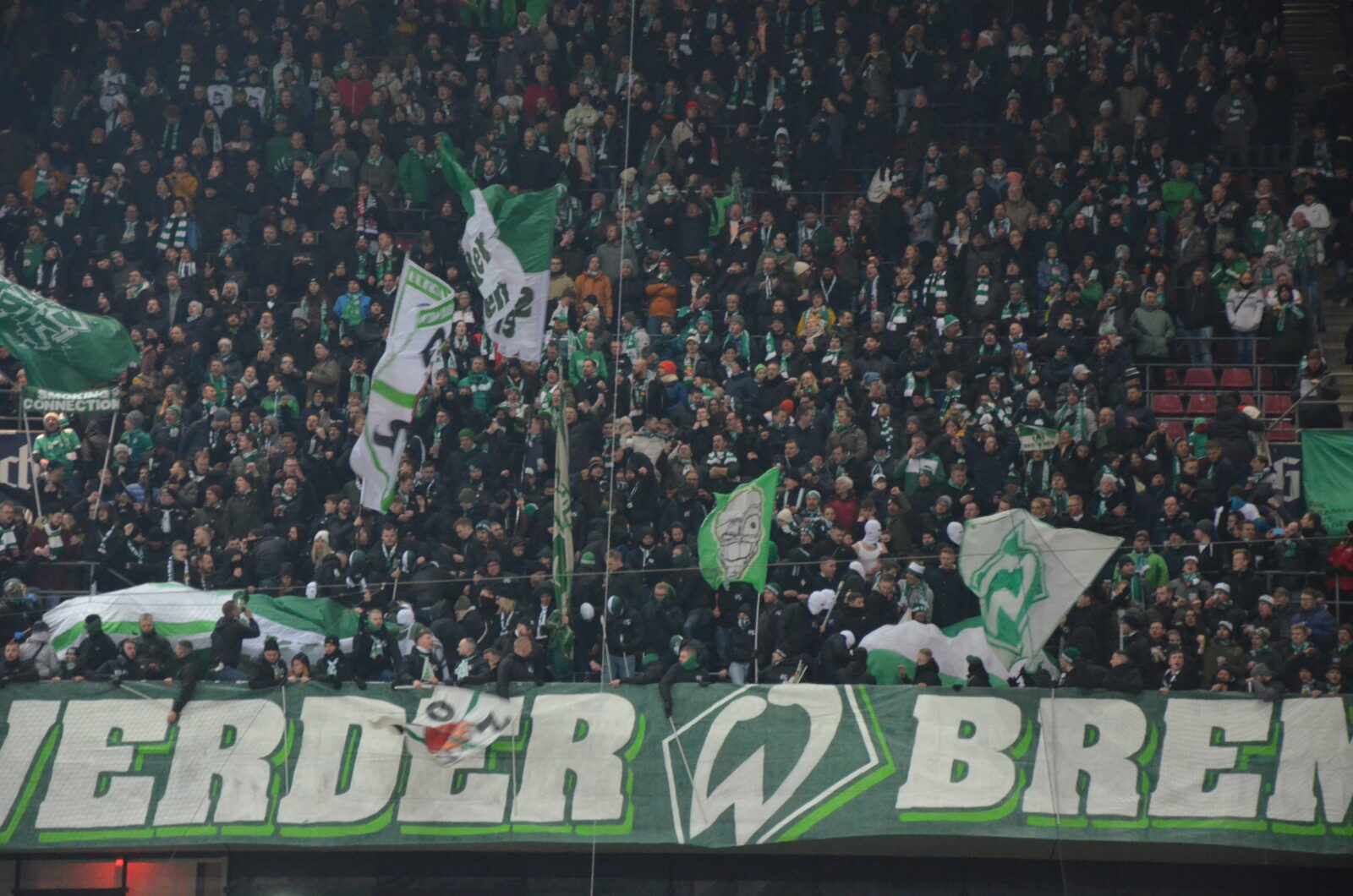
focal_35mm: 158
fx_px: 5908
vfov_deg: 8.7
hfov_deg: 13.1
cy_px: 448
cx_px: 676
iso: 3200
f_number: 5.6
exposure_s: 1/100
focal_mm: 105
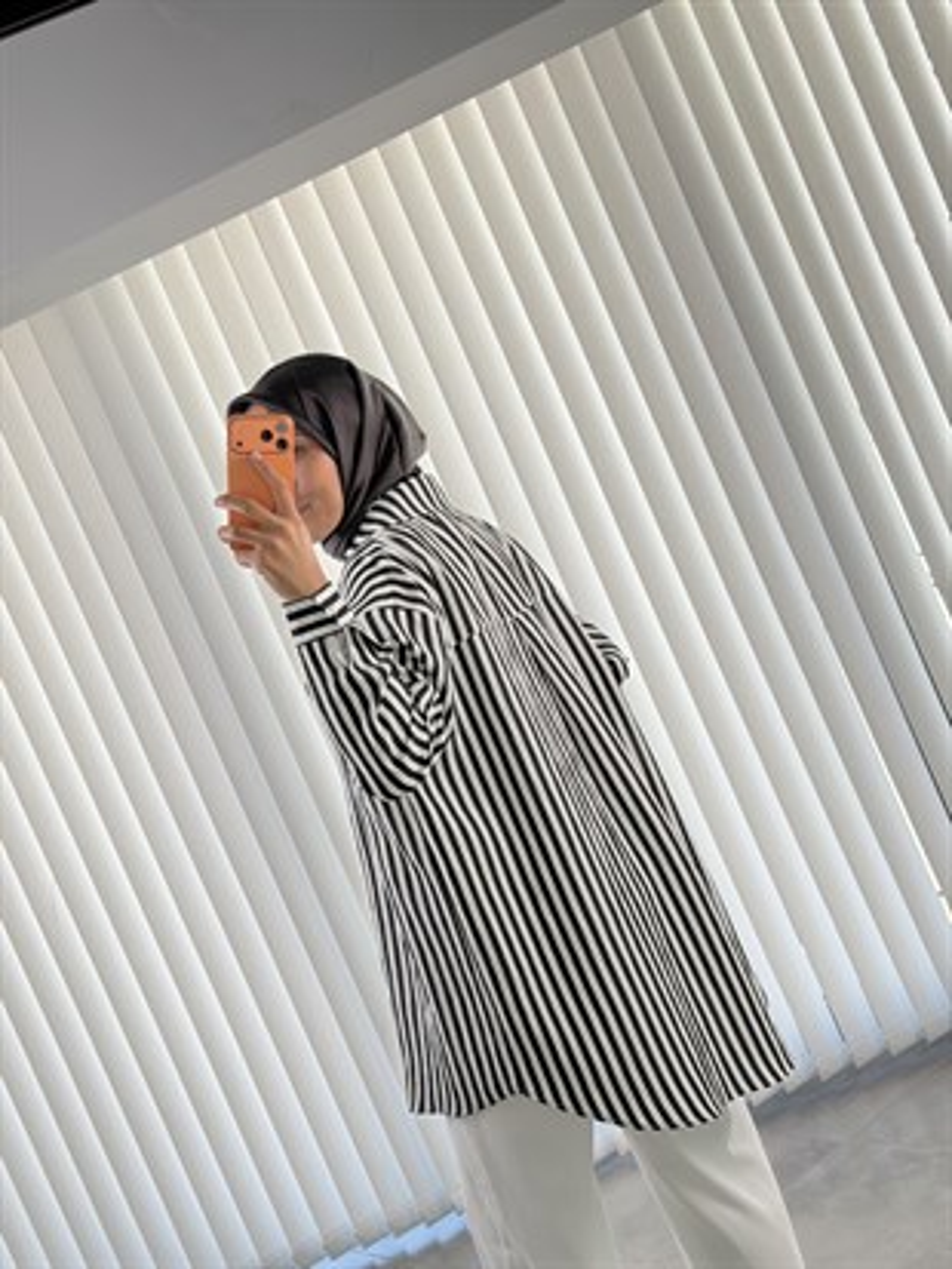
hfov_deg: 30.3
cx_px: 476
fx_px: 1759
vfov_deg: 39.6
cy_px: 634
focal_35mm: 48
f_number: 1.78
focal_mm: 6.76
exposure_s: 1/299
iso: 64
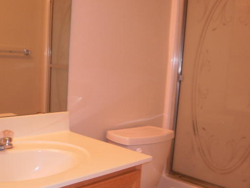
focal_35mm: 45
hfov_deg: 42.1
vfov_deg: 32.1
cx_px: 117
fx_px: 325
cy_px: 113
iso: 125
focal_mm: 6.3
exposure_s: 1/30
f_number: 3.1
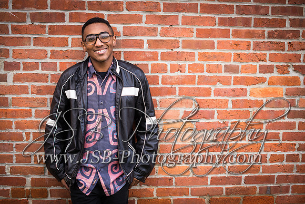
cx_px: 152
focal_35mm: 50
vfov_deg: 27.0
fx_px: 424
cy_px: 102
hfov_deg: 39.6
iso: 200
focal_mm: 50
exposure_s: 1/40
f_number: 2.8
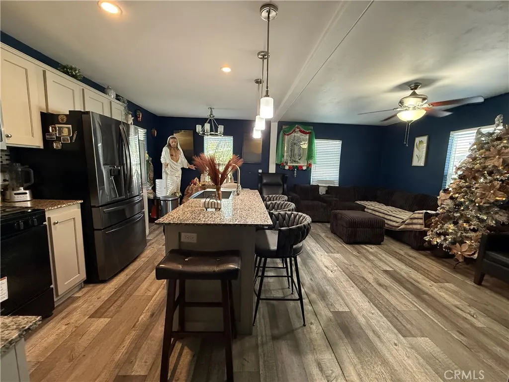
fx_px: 206
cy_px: 191
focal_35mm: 14
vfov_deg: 85.7
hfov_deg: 102.1
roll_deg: -1.9
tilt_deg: -8.1
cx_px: 254
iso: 640
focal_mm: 2.22
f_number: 2.2
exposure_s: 1/120
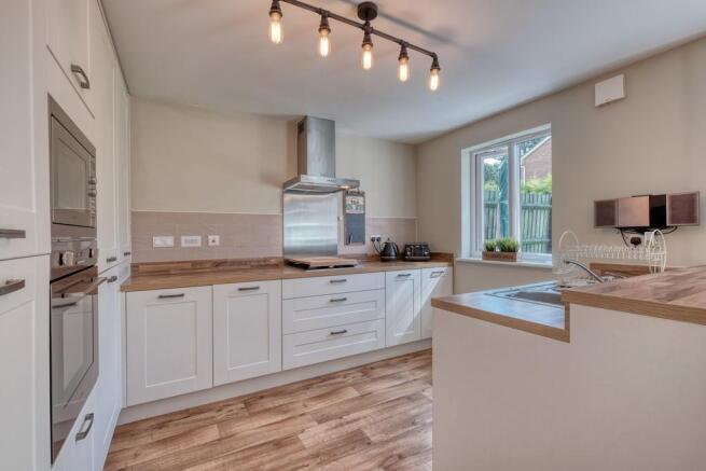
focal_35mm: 15
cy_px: 236
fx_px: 294
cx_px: 353
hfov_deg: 100.4
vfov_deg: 77.4
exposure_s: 1/20
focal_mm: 10
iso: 250
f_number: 8
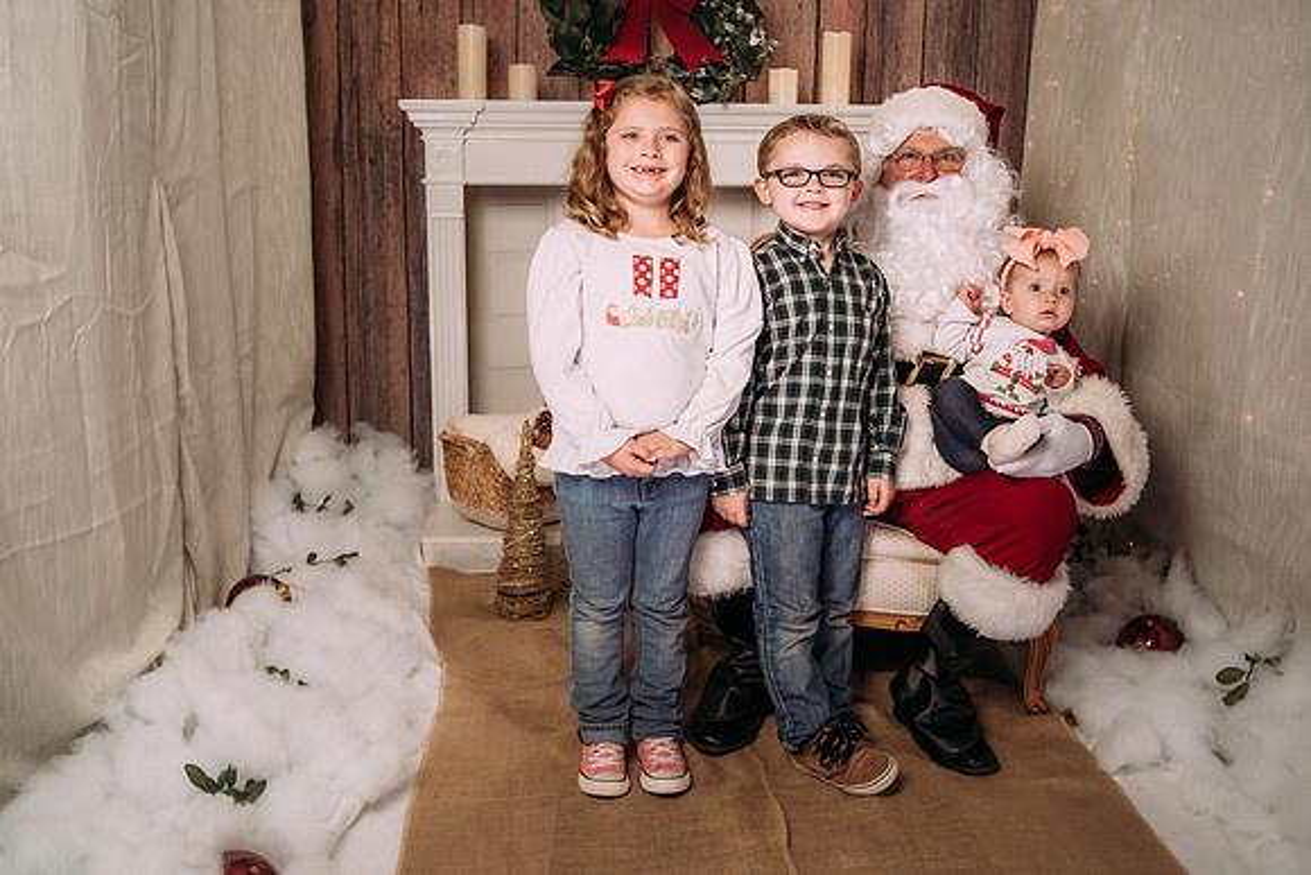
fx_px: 1348
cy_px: 434
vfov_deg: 35.9
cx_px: 656
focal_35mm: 37
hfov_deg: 51.9
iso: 100
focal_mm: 35
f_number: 5
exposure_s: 1/100
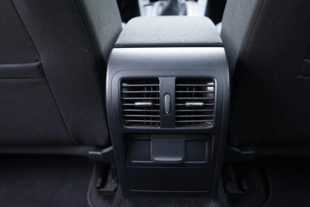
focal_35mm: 36
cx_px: 155
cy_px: 104
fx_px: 310
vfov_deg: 36.9
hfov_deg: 53.1
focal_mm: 24
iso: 1250
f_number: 2.8
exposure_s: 1/40
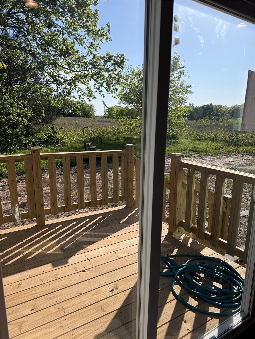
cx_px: 128
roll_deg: -1.2
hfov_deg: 56.8
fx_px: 236
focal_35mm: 24
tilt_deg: -11.9
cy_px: 170
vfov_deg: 71.6
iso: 80
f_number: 1.78
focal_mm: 6.76
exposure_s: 1/3279
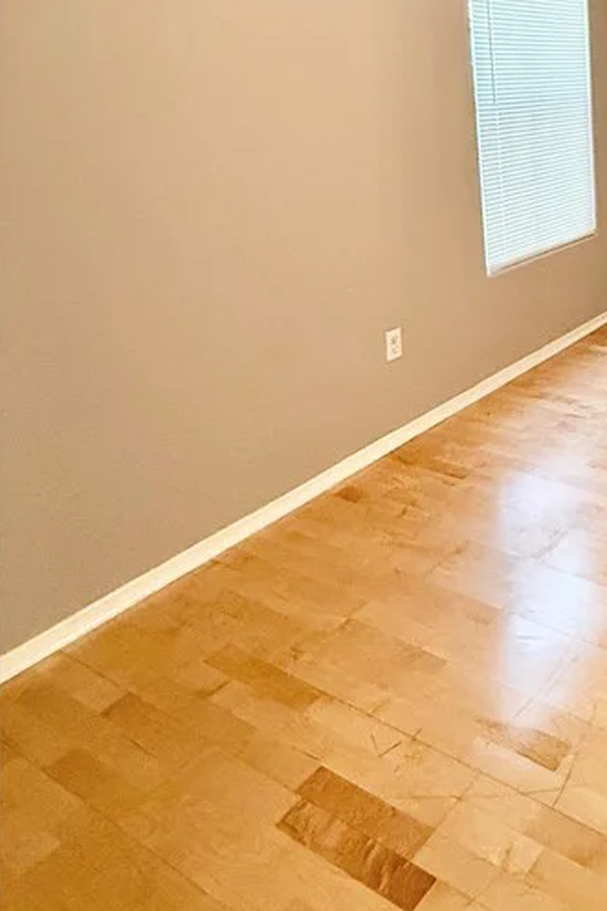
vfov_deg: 57.4
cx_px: 701
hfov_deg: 35.7
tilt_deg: -7.5
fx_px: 759
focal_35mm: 30
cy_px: 183
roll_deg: +1.4
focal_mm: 2.22
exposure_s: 1/60
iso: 500
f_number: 2.2
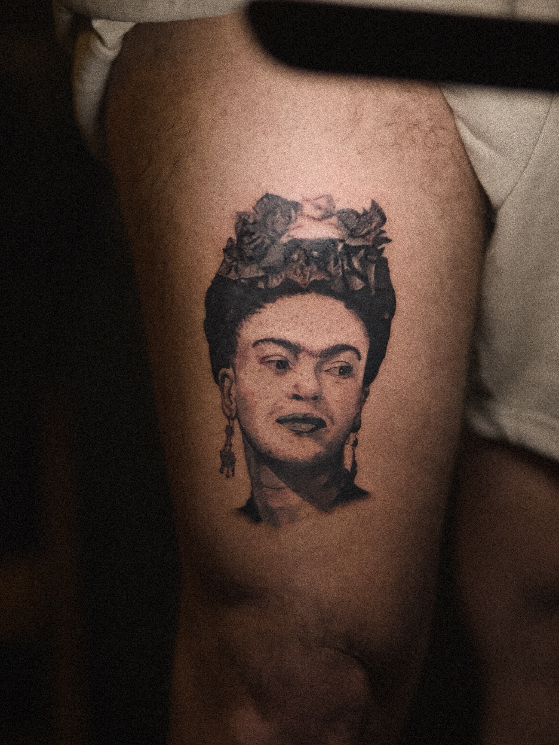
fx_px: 2239
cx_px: 283
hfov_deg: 14.2
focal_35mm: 104
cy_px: 311
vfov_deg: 18.9
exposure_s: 1/60
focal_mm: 85
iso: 6400
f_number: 1.8
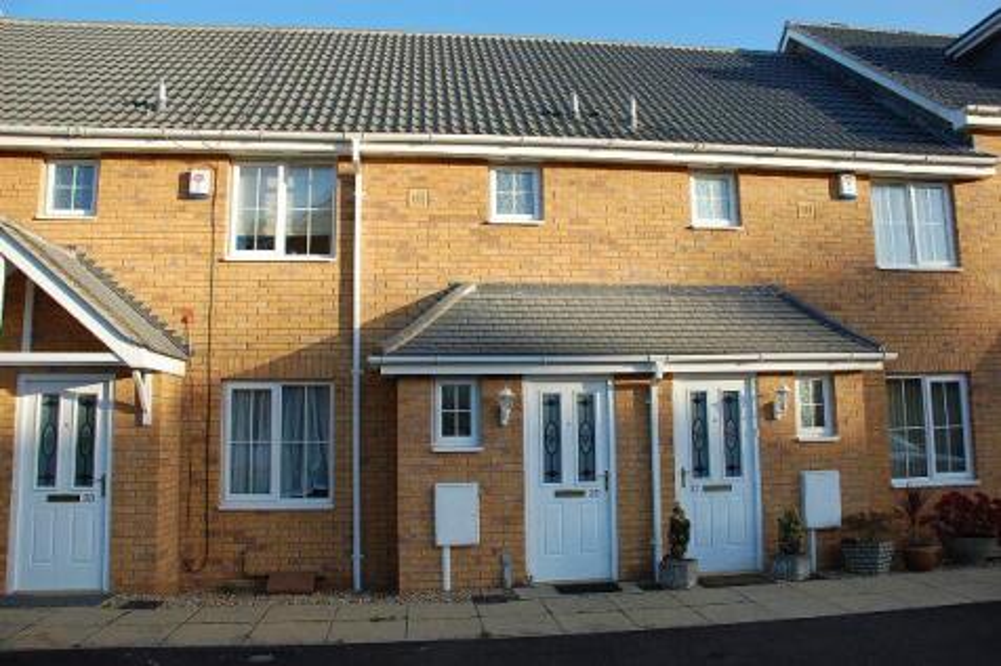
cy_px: 333
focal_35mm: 27
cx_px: 500
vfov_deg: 47.9
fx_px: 750
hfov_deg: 67.4
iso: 200
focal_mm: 18
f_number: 7.1
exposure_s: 1/200
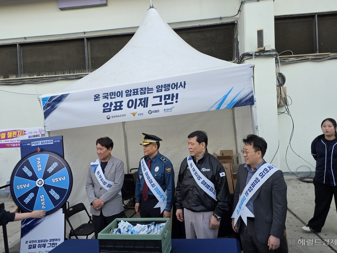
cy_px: 123
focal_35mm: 24
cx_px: 171
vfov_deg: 56.8
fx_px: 234
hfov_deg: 71.6
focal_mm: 6.25
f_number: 1.7
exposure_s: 1/180
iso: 80
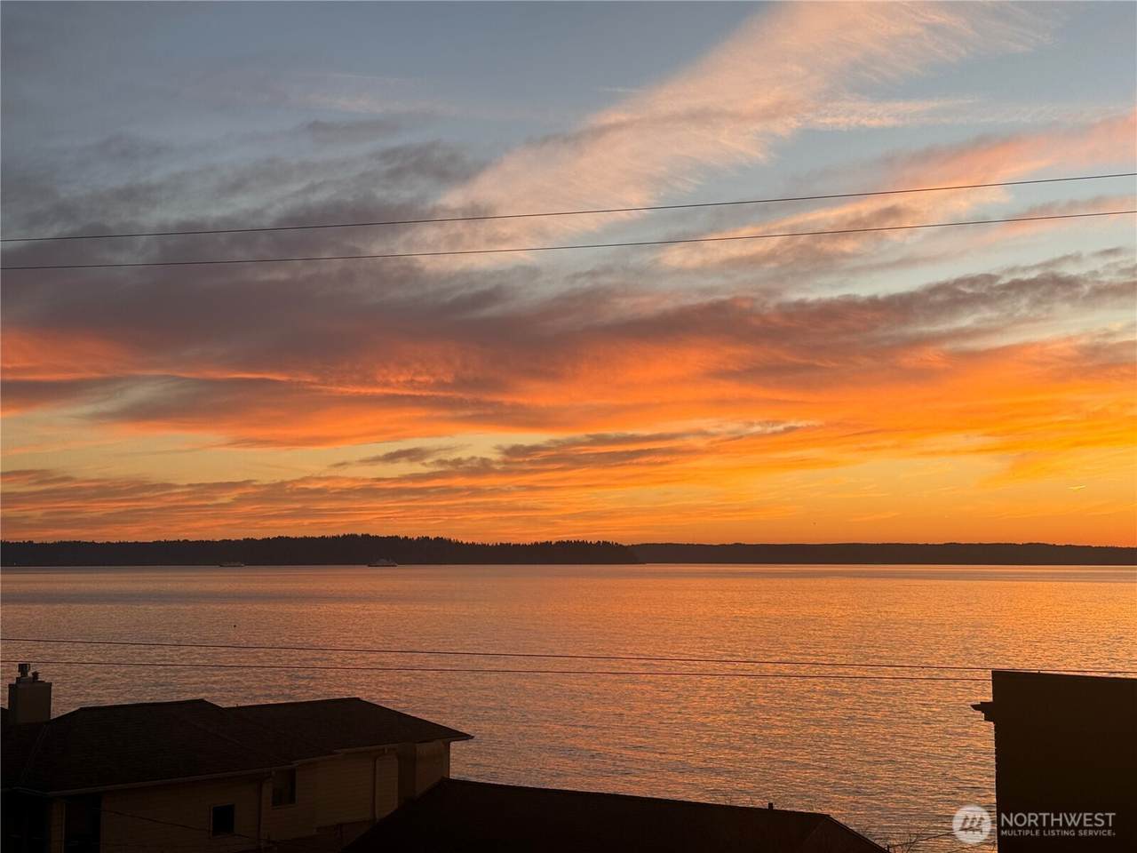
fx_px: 1577
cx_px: 568
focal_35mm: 48
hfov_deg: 39.7
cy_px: 426
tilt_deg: +4.2
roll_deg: -0.1
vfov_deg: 30.3
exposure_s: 1/523
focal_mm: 6.76
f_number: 1.78
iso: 64
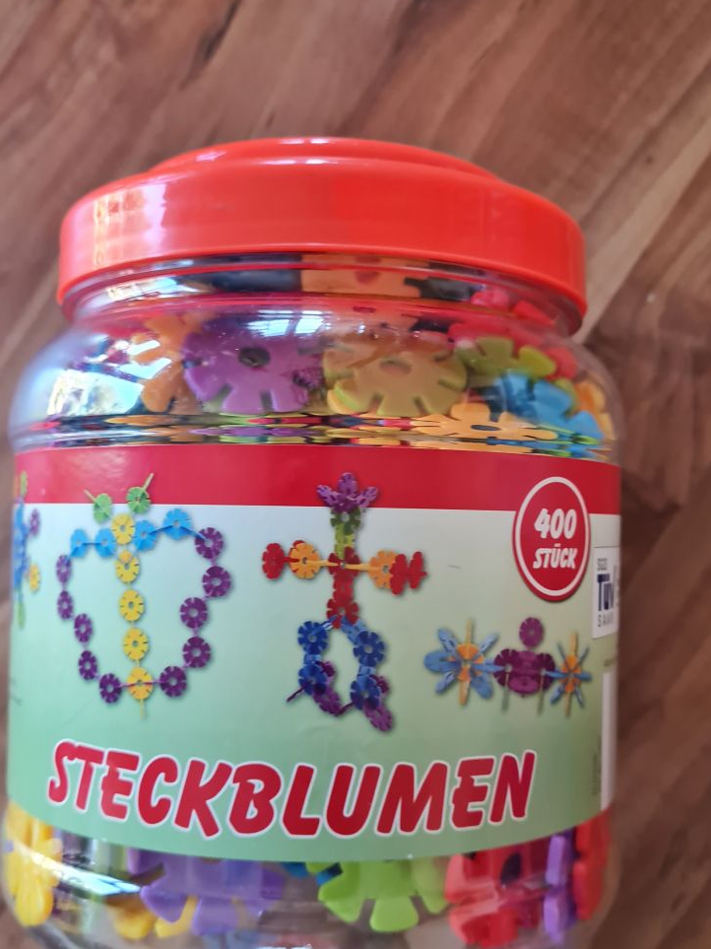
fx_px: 986
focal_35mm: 36
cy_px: 504
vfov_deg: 51.3
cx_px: 364
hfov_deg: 39.6
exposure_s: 1/50
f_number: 1.8
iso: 200
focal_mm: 5.4
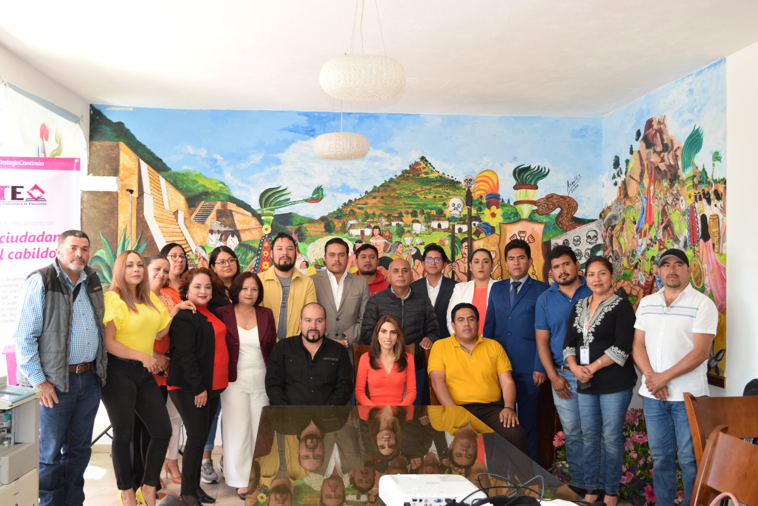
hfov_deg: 49.6
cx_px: 379
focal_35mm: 39
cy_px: 253
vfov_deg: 34.2
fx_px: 821
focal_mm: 26
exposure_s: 1/125
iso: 720
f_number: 5.6
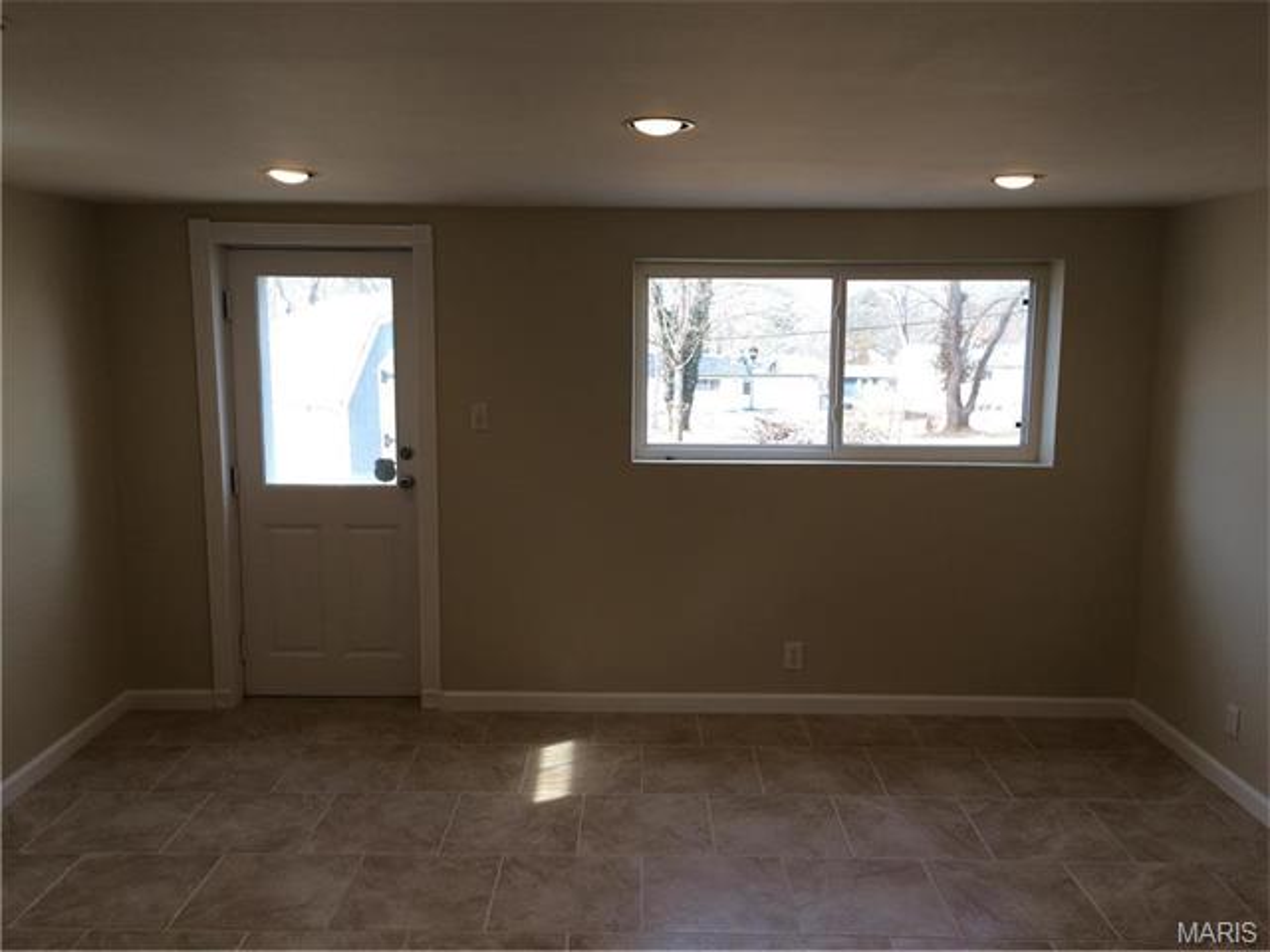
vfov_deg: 48.2
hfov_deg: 61.7
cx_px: 635
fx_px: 1064
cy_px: 476
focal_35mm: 29
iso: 40
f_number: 2.2
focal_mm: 4.15
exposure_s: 1/120
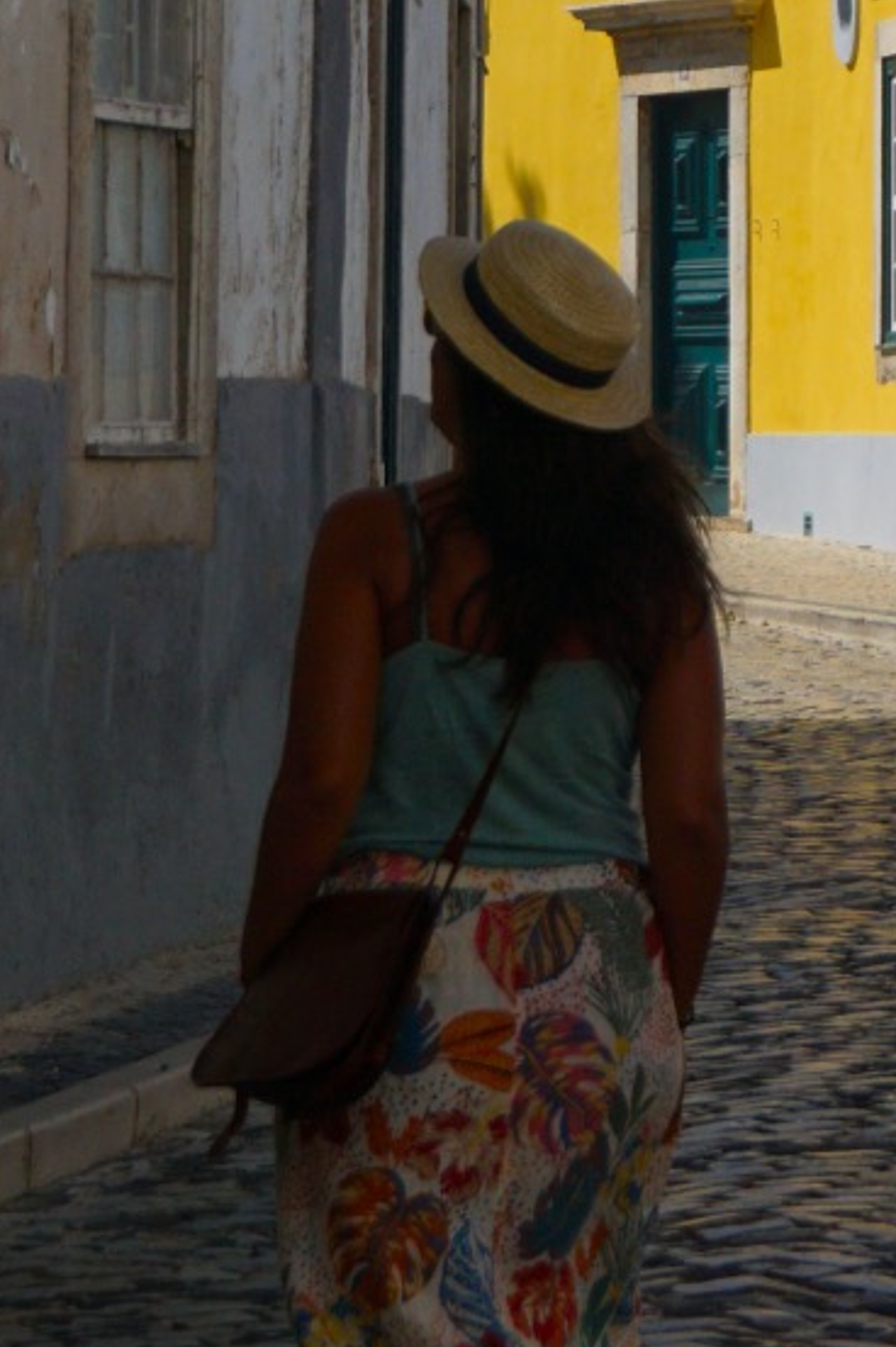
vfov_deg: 9.5
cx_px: 821
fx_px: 8036
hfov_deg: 6.4
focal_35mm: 215
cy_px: -10
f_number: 8
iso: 160
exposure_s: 1/1600
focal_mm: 44
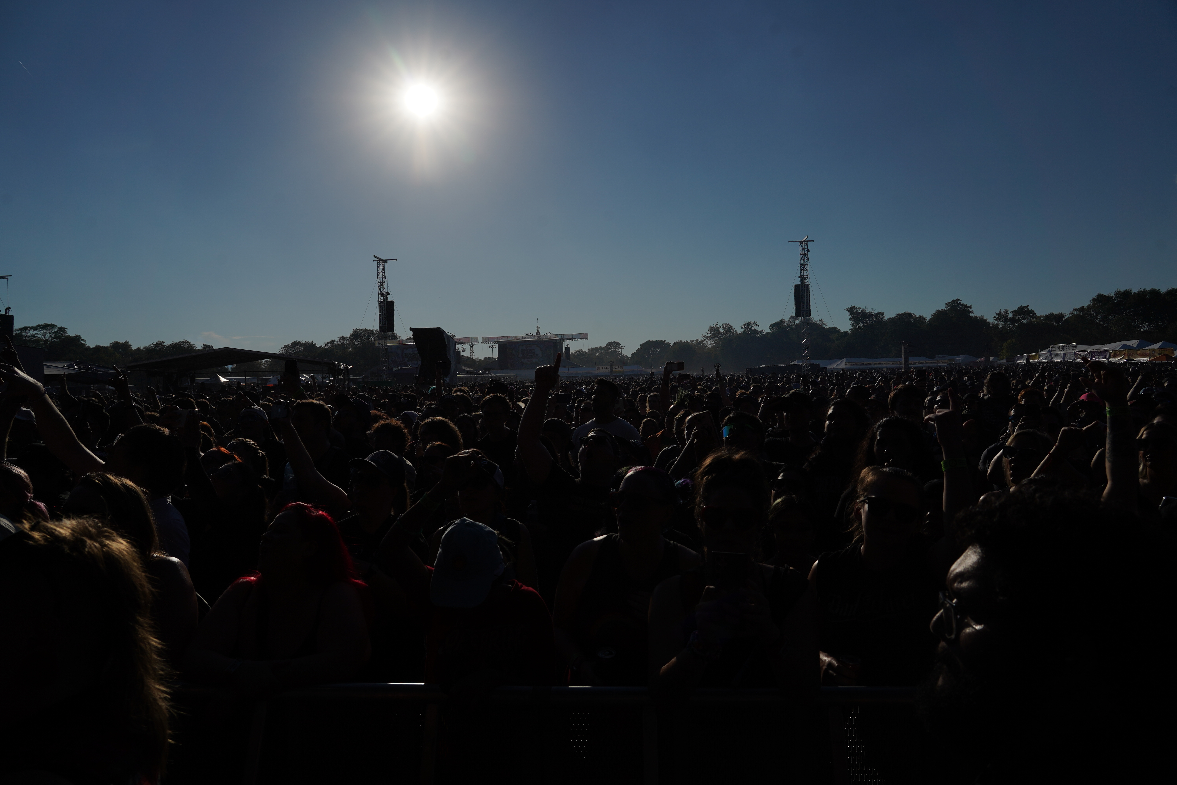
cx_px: 588
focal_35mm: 24
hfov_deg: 73.7
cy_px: 392
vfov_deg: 53.1
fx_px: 785
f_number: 9
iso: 100
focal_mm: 24
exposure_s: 1/2500
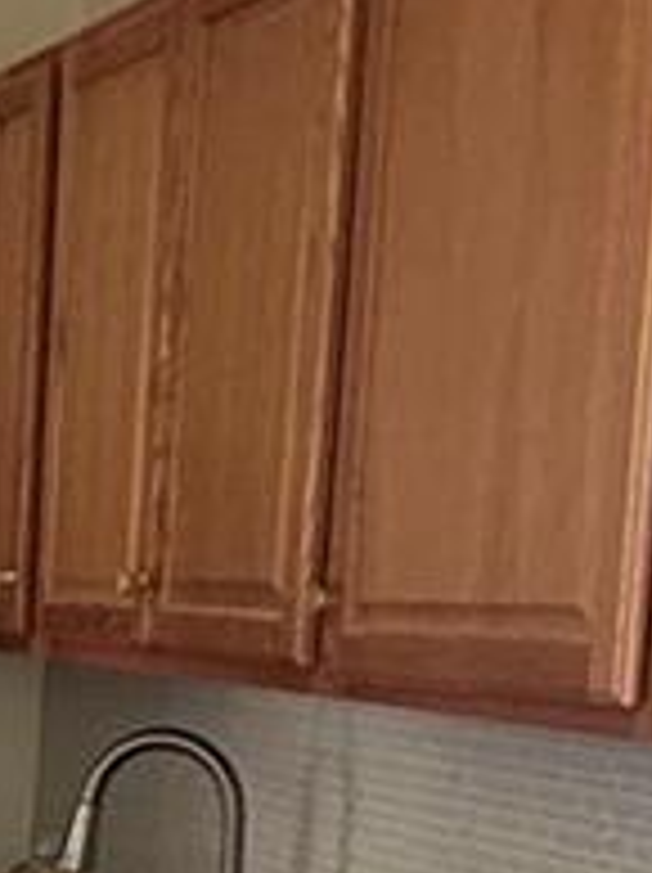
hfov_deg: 12.2
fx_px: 2794
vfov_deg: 16.6
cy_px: 1179
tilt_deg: -12.1
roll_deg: -0.6
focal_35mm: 111
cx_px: -531
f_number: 2.2
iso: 250
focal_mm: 2.22
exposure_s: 1/99
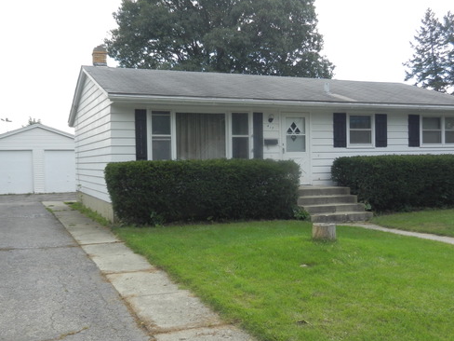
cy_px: 180
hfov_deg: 49.0
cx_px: 216
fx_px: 498
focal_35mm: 38
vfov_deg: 37.7
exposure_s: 1/640
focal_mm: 5.1
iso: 160
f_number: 3.6
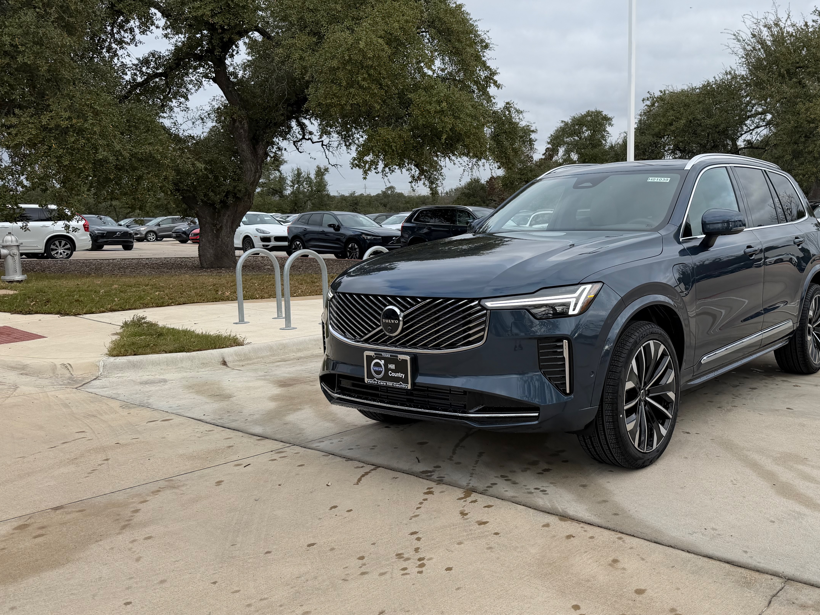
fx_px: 758
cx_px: 539
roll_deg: -1.8
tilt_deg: -7.4
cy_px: 292
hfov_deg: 55.7
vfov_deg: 44.1
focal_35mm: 32
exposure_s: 1/1770
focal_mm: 6.76
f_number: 1.78
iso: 80
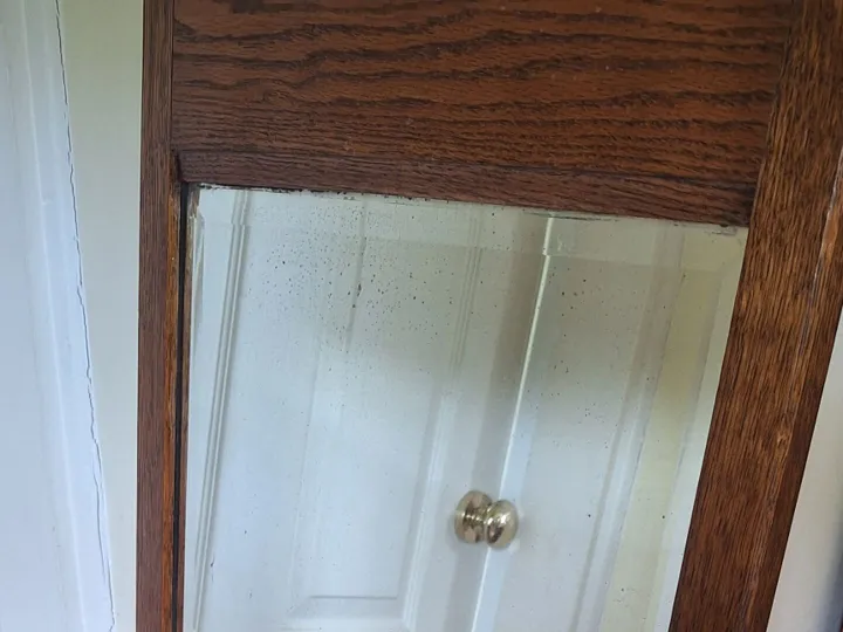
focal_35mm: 23
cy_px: 316
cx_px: 422
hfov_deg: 73.9
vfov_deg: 58.9
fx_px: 560
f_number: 1.8
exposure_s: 1/33
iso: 200
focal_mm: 5.54
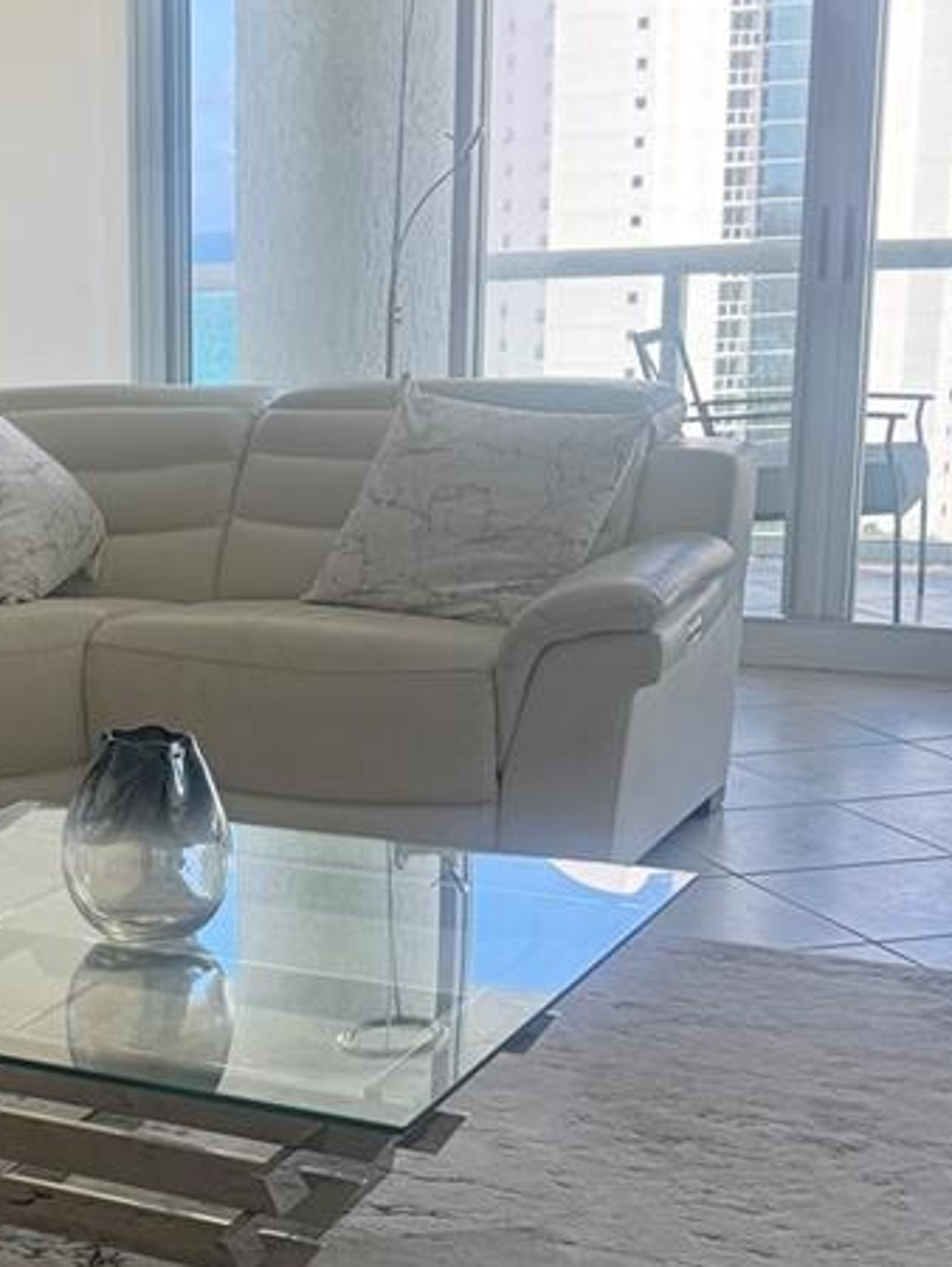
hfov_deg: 22.0
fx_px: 2345
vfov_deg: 30.1
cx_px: -37
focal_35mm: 64
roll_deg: +2.4
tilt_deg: -13.8
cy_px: 802
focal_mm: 6.76
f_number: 1.78
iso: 80
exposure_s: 1/390
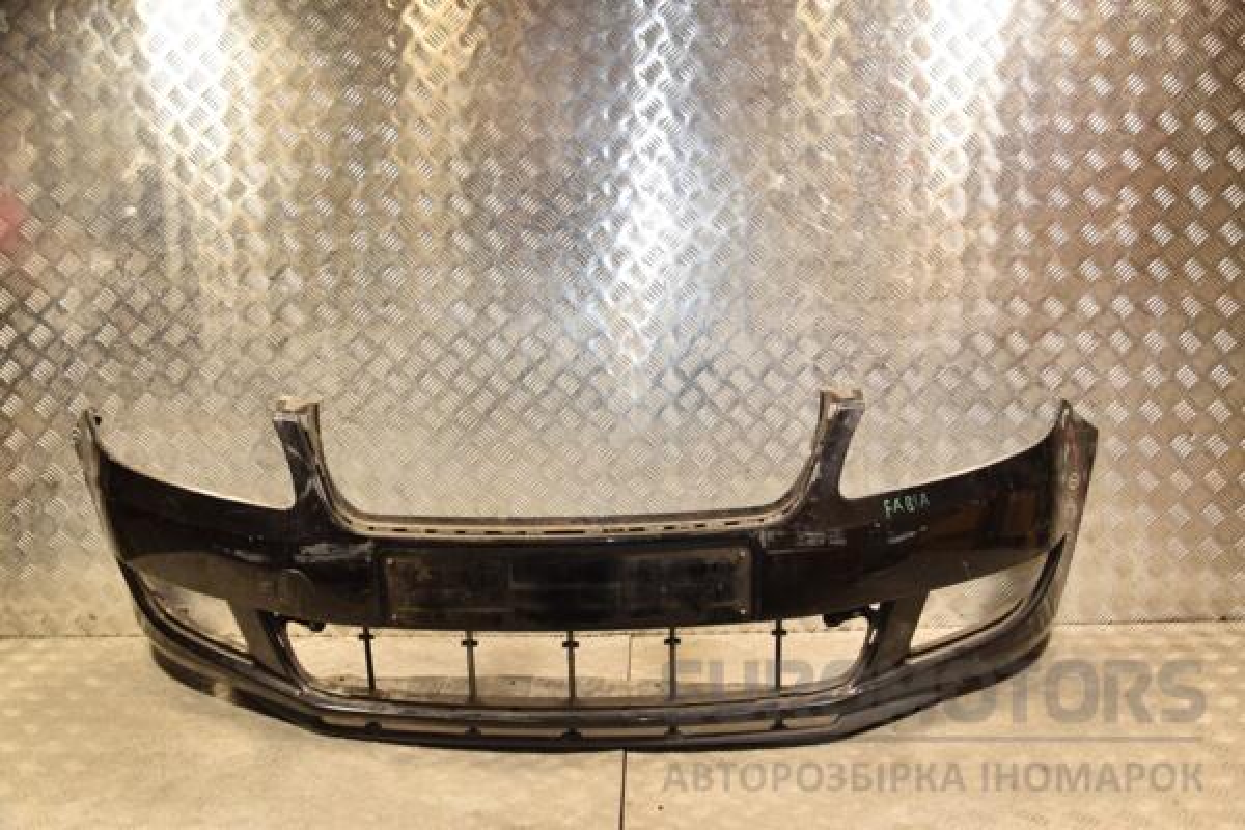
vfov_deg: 40.0
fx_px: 1141
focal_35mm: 33
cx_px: 622
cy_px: 415
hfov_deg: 57.2
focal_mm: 22
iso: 800
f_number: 5
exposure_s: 1/200
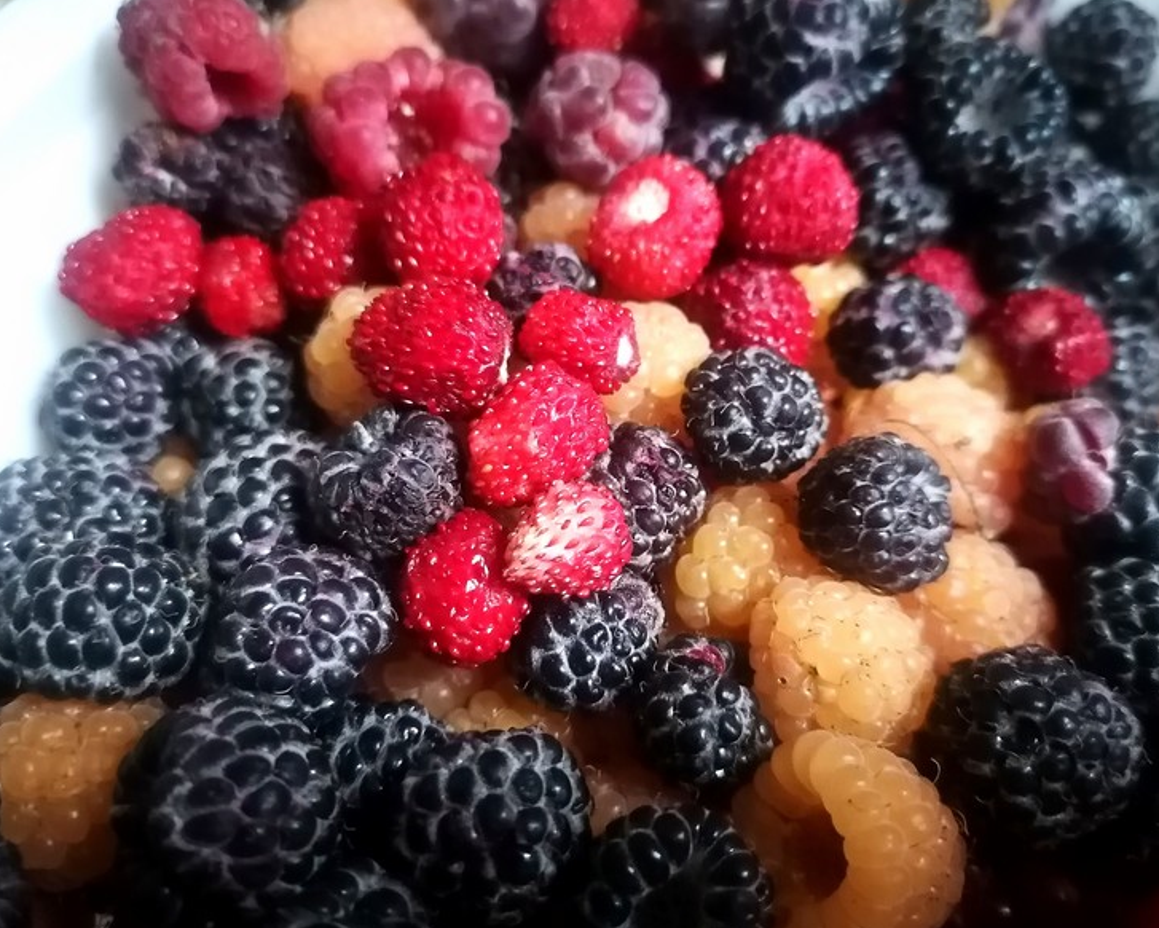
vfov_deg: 50.0
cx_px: 603
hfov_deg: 60.4
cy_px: 470
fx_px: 995
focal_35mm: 29
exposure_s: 1/14.3
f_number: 1.8
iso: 2000
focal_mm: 5.3
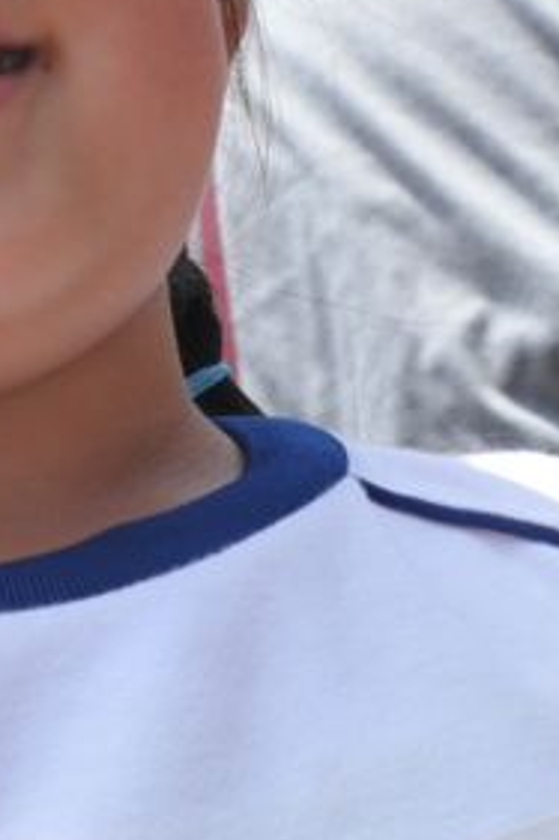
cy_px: 266
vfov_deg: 20.9
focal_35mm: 97
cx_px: 75
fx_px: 2262
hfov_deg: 14.0
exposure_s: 1/800
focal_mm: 28
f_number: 8
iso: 500
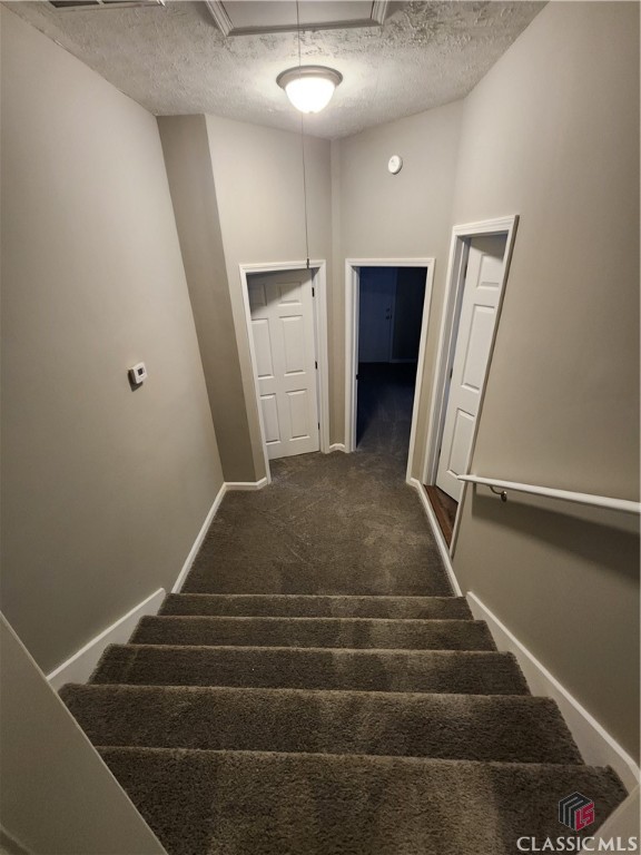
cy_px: 428
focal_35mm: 13
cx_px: 320
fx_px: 321
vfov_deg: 106.2
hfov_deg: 89.9
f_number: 2.2
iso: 400
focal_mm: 2.2
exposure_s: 1/40
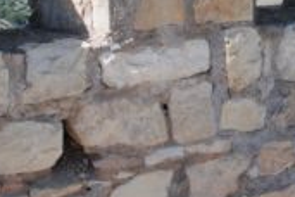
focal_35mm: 79
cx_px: 416
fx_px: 647
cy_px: -49
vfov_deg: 16.5
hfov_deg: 22.1
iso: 1600
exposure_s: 1/800
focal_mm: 18
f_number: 14
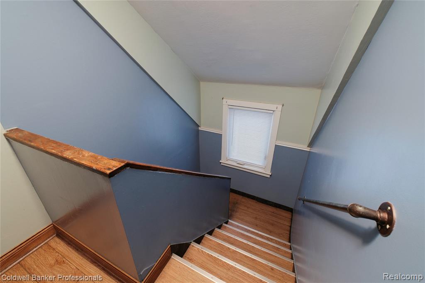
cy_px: 142
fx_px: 177
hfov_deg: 100.4
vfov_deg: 77.3
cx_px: 212
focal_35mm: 15
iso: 500
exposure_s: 1/60
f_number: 7.1
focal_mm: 10
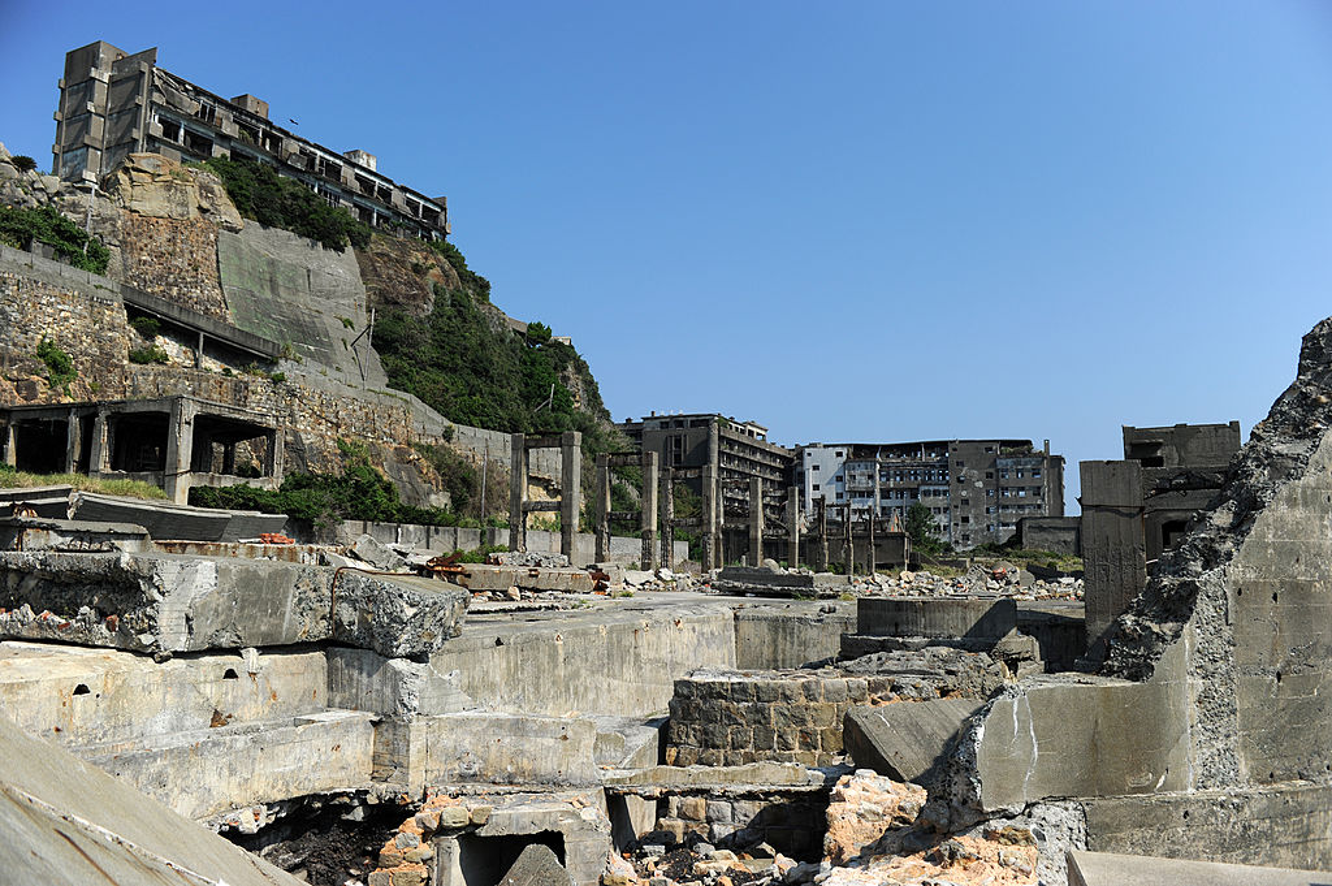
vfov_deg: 46.3
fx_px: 1035
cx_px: 666
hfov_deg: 65.5
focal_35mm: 28
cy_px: 443
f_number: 5.6
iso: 200
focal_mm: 28
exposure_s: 1/3200
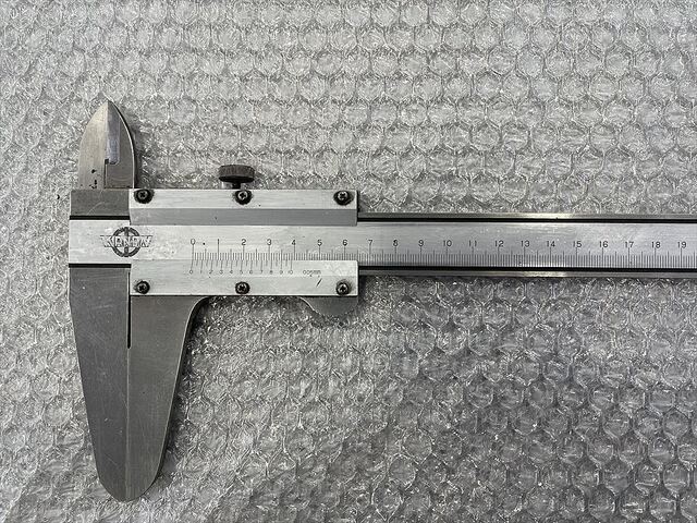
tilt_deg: -87.0
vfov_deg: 53.1
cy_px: 262
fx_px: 524
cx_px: 348
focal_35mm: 26
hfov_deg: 67.3
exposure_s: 1/121
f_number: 1.6
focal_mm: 5.1
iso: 80
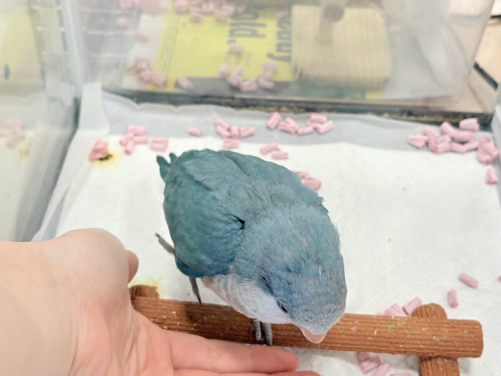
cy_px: 188
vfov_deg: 28.0
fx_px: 753
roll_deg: -2.2
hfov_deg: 36.8
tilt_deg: -44.2
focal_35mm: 52
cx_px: 250
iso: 50
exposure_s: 1/50
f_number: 1.6
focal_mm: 5.96
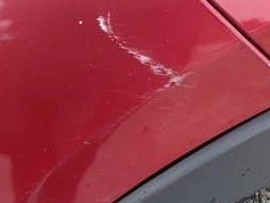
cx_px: 11
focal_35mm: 57
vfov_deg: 25.2
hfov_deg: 31.6
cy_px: 163
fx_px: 445
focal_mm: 3
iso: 20
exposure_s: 1/224
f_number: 1.8
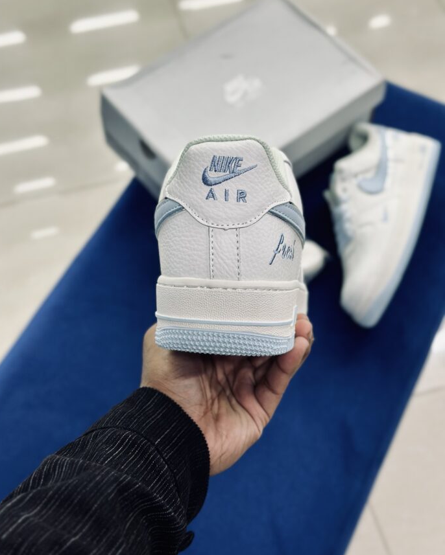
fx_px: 839
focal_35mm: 51
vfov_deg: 36.6
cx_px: 219
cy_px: 266
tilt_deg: -58.8
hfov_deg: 29.7
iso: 80
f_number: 1.78
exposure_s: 1/130
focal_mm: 6.86
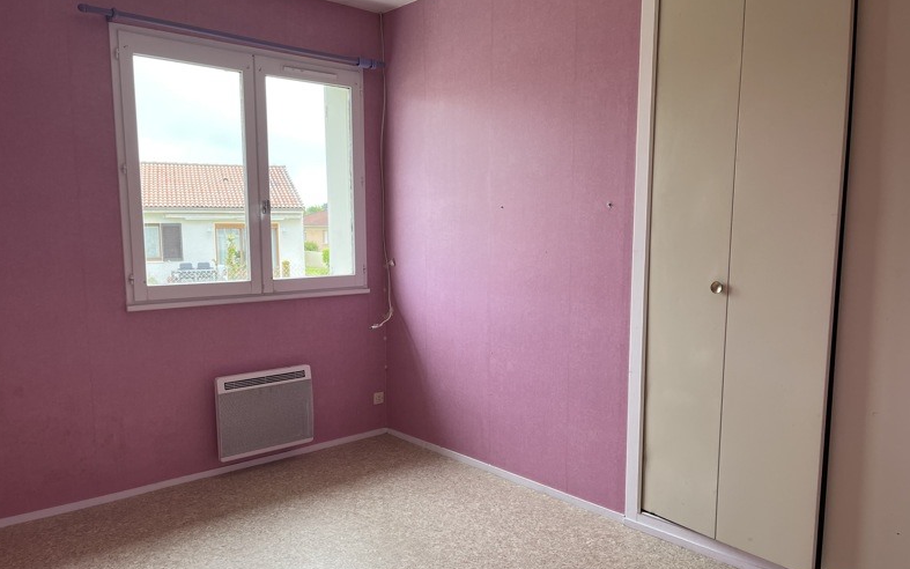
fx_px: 694
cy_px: 318
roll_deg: +0.3
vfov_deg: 44.5
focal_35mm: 28
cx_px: 450
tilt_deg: -7.5
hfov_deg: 66.5
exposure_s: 1/166
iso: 50
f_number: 1.6
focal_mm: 5.1
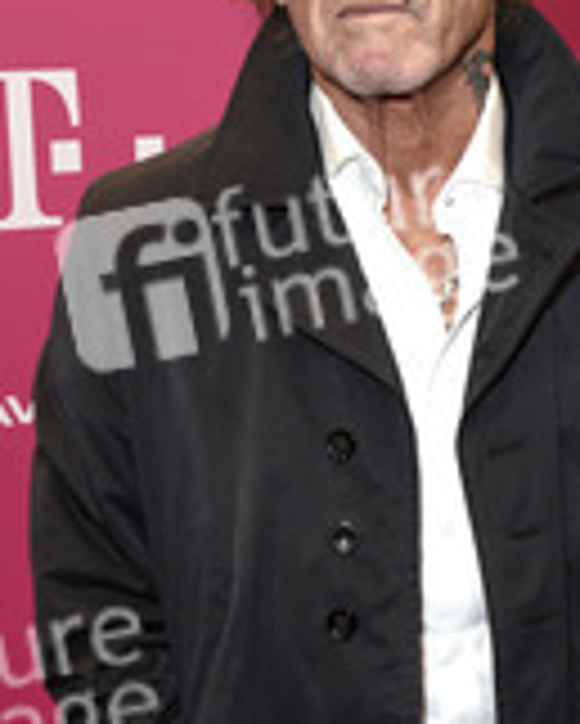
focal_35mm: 77
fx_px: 1651
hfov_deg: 19.8
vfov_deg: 24.6
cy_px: 490
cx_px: 418
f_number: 6.3
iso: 500
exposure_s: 1/160
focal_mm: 22
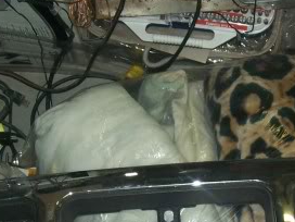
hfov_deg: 19.6
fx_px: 852
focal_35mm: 100
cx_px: 195
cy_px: 189
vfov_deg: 14.7
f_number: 2.7
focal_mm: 5.6
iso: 80
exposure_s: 1/60
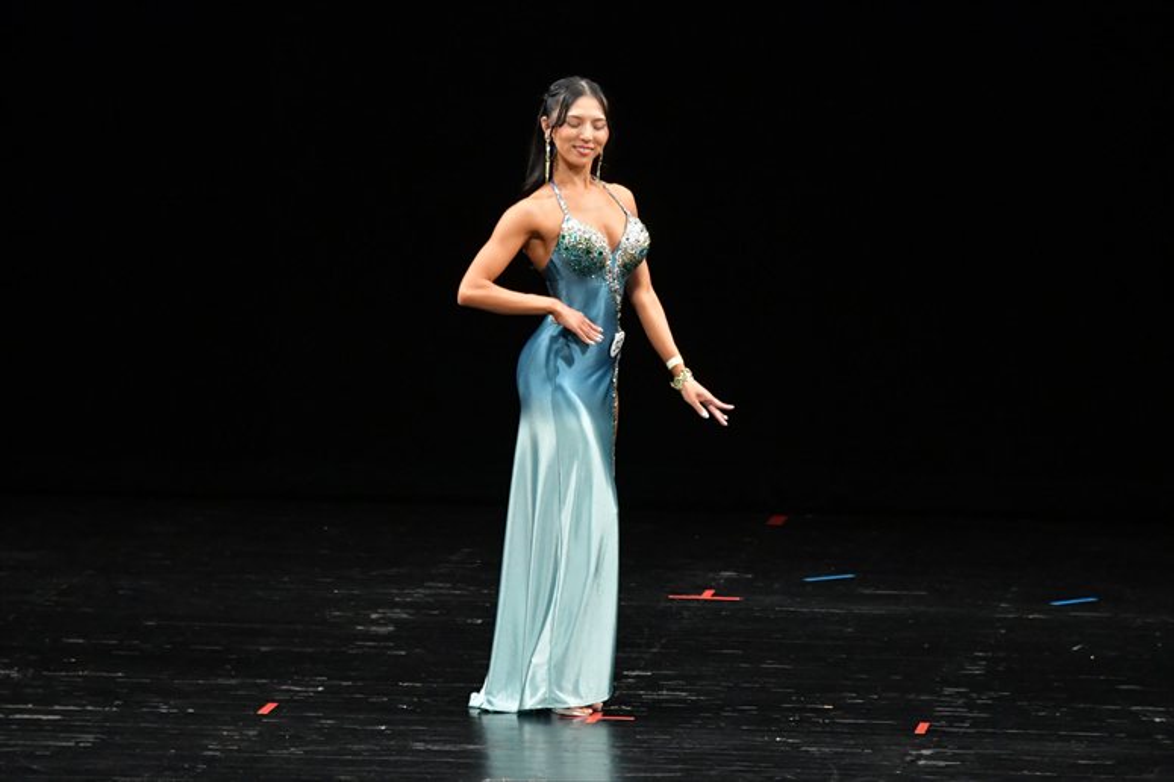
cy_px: 391
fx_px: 8801
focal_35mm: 270
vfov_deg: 5.1
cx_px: 587
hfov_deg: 7.6
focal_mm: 180
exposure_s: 1/400
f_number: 5.6
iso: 3200
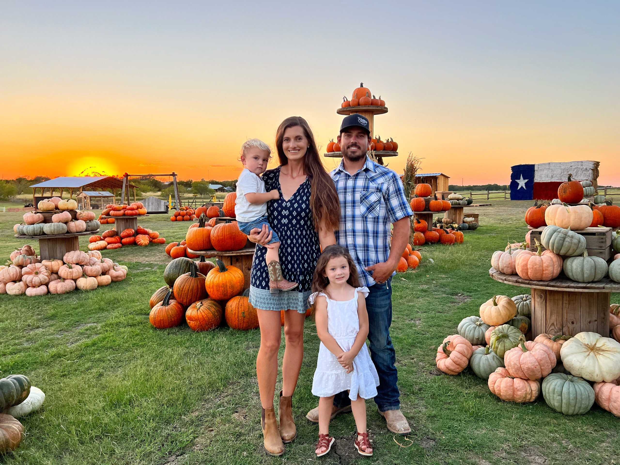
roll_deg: +0.4
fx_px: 466
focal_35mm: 26
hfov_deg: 67.3
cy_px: 232
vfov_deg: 53.1
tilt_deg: -3.5
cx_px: 310
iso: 50
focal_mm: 5.7
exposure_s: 1/495
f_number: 1.5
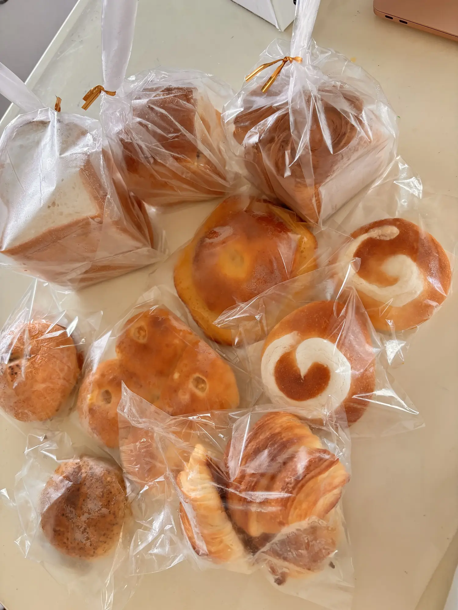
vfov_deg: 67.3
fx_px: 459
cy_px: 305
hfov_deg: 53.1
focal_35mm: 26
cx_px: 229
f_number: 1.6
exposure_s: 1/60
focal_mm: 5.96
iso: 200
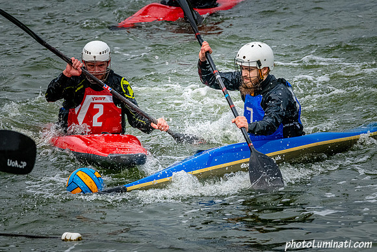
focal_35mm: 261
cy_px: 131
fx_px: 2732
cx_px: 197
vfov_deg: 5.3
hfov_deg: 7.9
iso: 3200
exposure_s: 1/2000
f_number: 10
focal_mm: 250
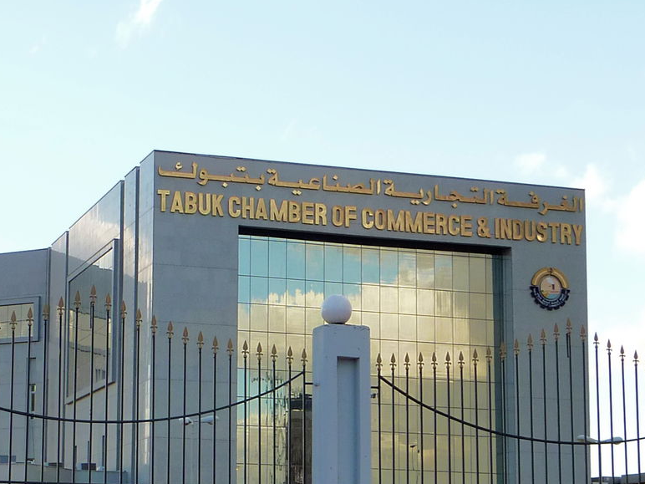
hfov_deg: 22.4
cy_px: 379
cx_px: 190
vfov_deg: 16.9
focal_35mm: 87
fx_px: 1621
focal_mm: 5.7
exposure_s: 1/80
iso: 125
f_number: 3.5
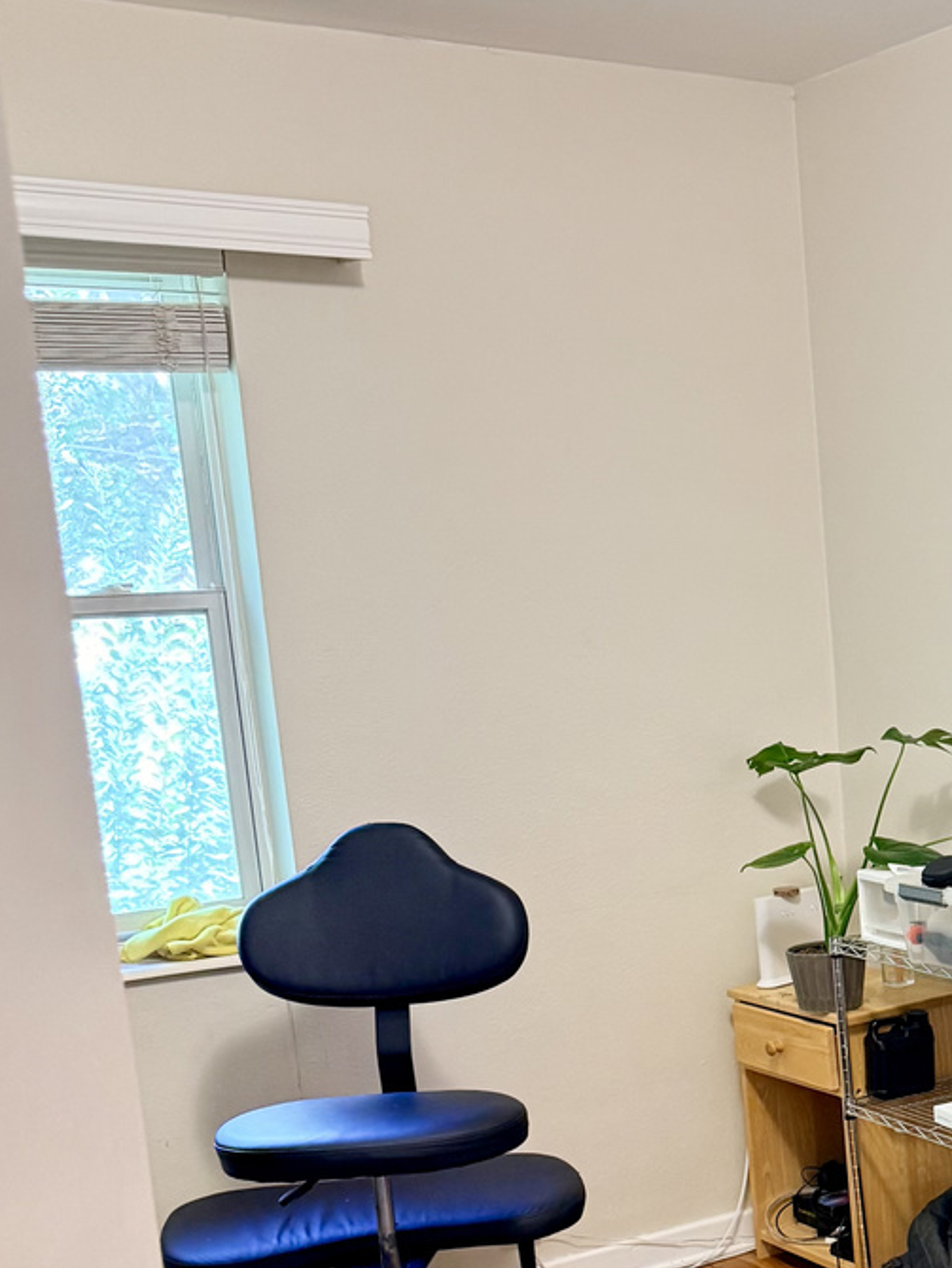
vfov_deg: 33.9
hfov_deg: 24.7
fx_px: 2016
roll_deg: +2.0
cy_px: 1009
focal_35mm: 55
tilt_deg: -12.3
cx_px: 1062
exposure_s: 1/60
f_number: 1.78
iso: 250
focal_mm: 6.76
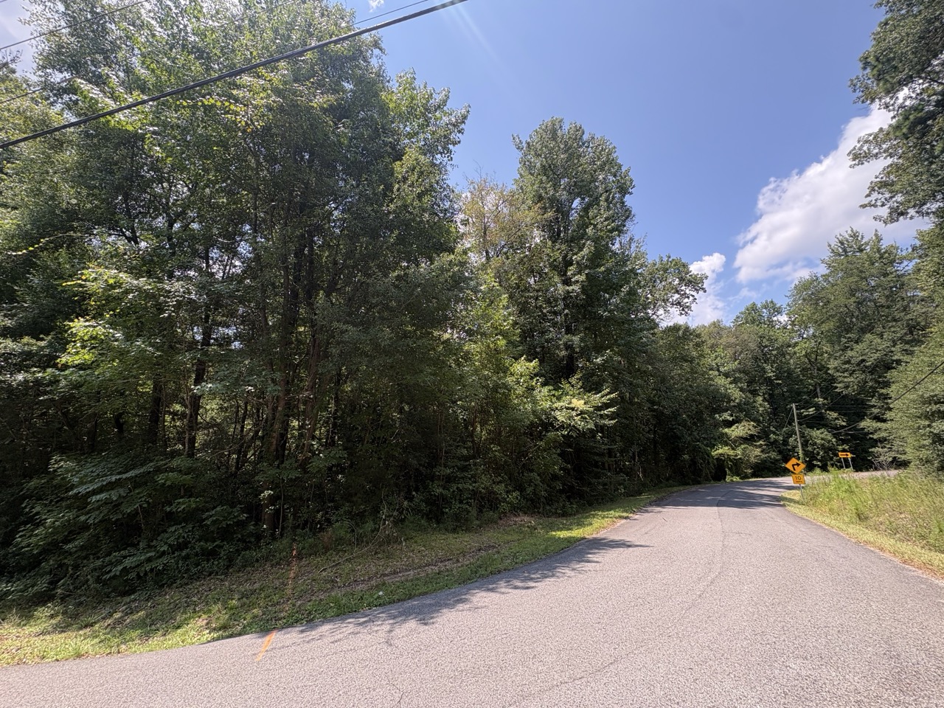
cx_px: 472
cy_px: 354
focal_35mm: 14
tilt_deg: +15.7
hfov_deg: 102.1
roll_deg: -0.7
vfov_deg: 85.7
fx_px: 382
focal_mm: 2.22
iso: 40
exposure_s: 1/529
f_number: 2.2
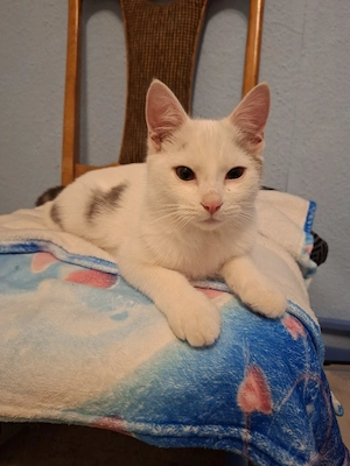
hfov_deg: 58.9
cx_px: 175
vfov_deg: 73.9
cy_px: 233
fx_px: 310
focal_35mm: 23
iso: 320
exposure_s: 1/25
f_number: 1.8
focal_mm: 5.54
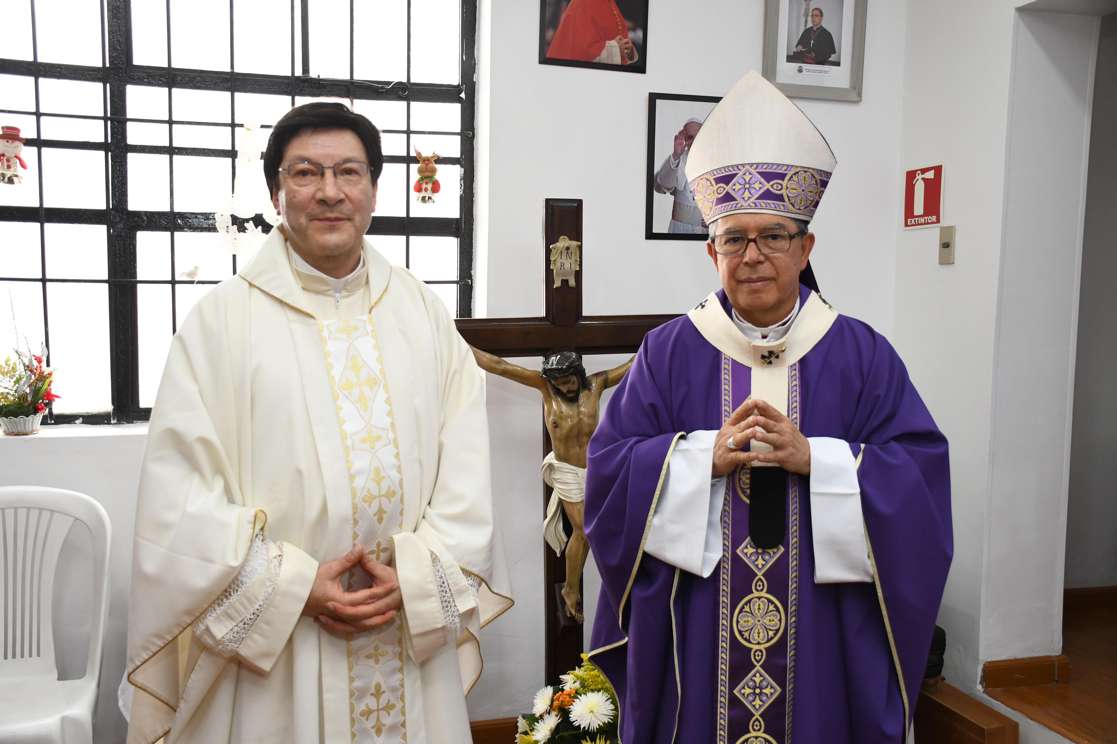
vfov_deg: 38.9
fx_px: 1055
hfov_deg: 55.8
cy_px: 372
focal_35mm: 34
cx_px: 558
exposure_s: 1/100
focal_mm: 23
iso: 1000
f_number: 4
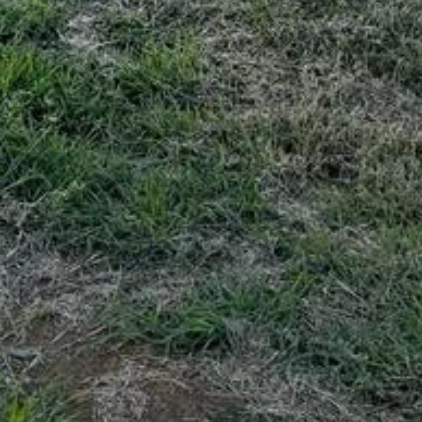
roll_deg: -0.5
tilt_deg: -8.9
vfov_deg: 14.2
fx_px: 1545
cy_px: -268
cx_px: -89
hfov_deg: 15.0
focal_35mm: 112
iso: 100
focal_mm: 6.76
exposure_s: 1/3145
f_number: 1.78
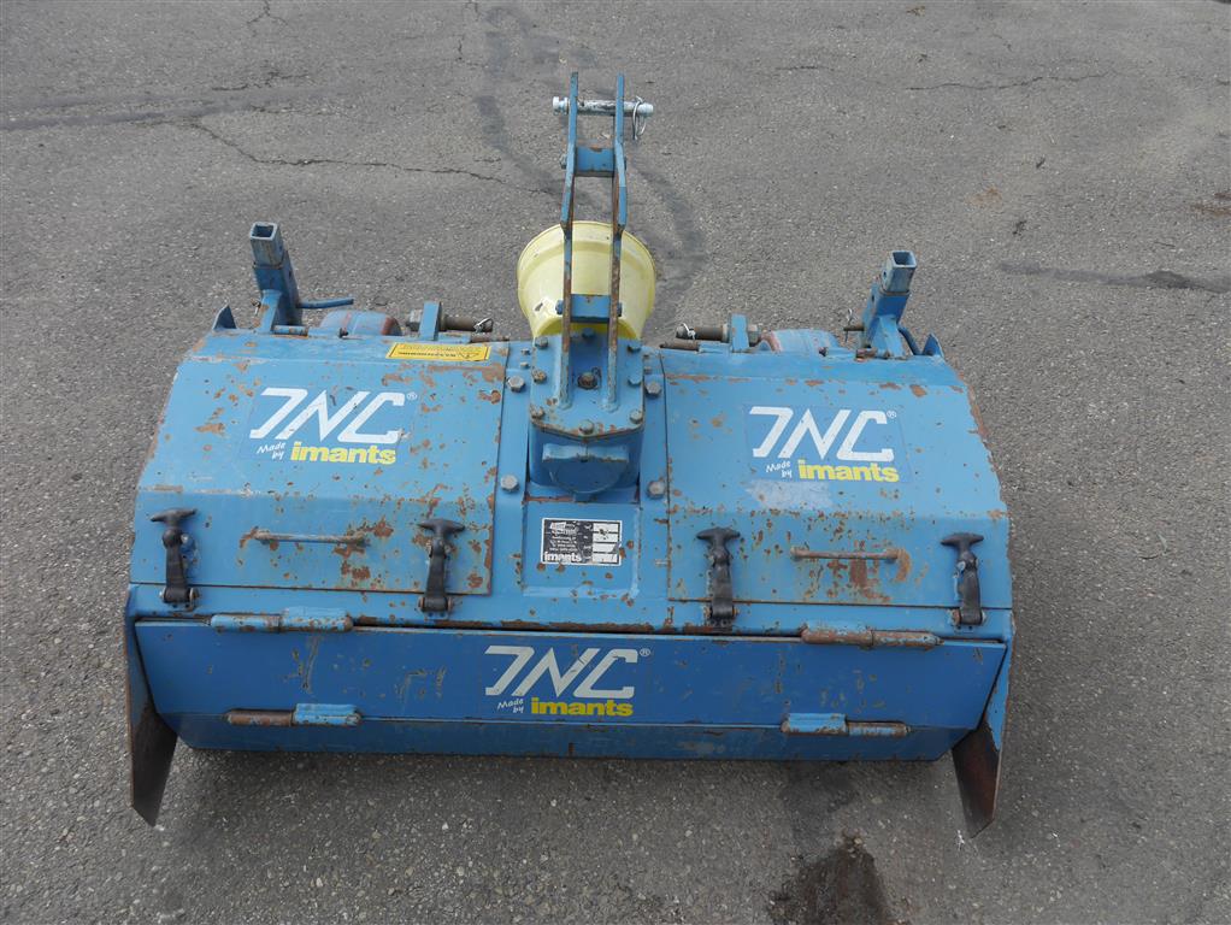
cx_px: 616
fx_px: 996
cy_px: 462
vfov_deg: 49.8
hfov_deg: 63.4
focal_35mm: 28
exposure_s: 1/320
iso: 160
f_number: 5.6
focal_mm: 14
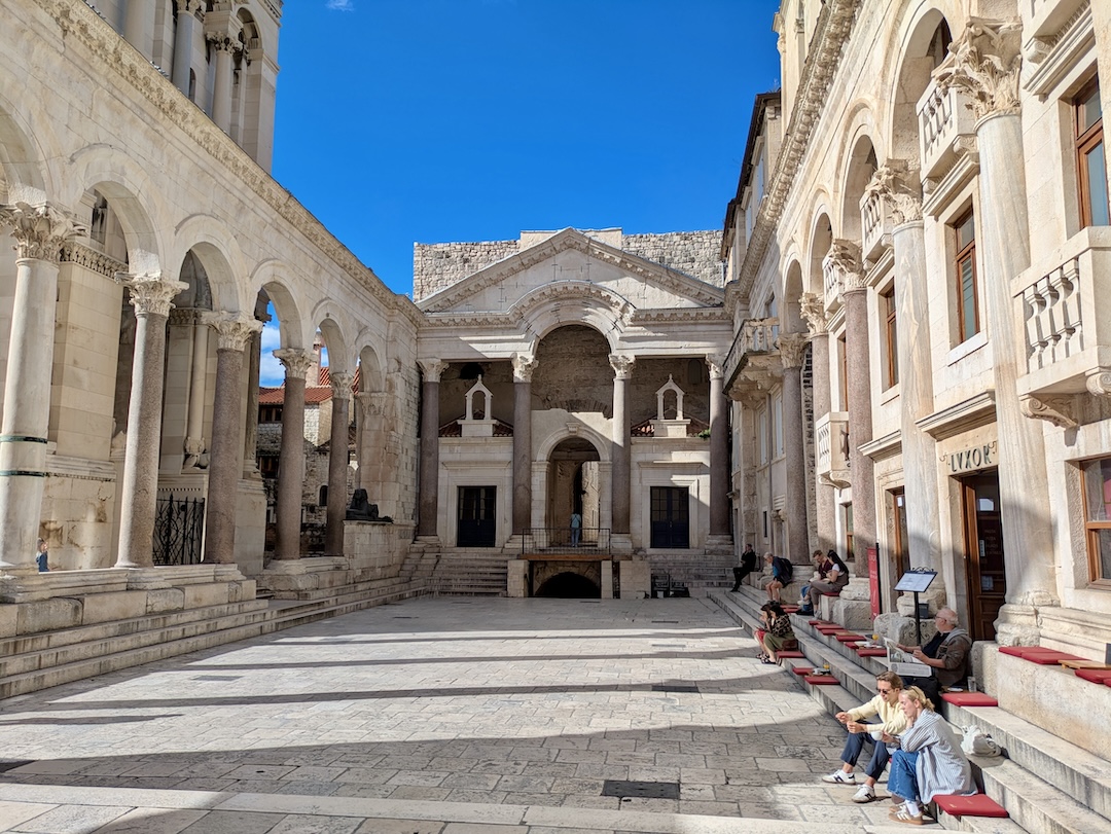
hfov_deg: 69.4
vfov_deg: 54.9
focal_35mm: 25
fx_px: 803
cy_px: 417
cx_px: 556
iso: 44
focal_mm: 5.43
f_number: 1.89
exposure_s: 1/2632
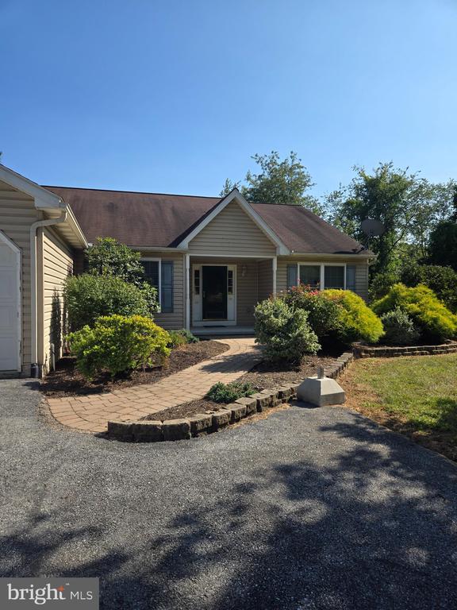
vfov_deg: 73.9
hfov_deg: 58.9
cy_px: 305
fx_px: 405
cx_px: 228
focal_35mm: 23
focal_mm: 5.4
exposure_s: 1/1554
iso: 25
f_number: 1.8
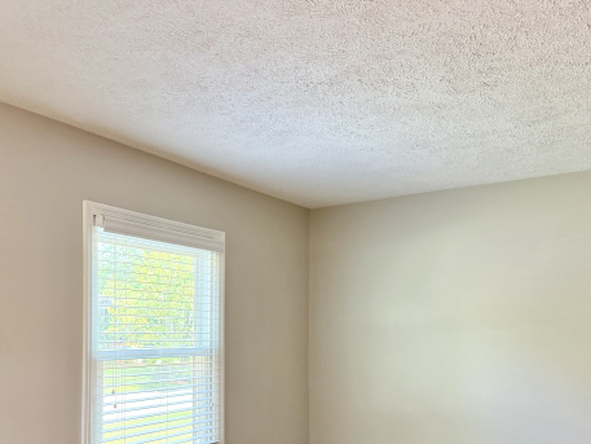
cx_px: 220
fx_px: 598
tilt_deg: +0.7
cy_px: 320
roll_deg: +0.0
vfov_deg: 39.9
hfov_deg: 52.0
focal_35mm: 35
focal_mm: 6.76
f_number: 1.78
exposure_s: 1/120
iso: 250
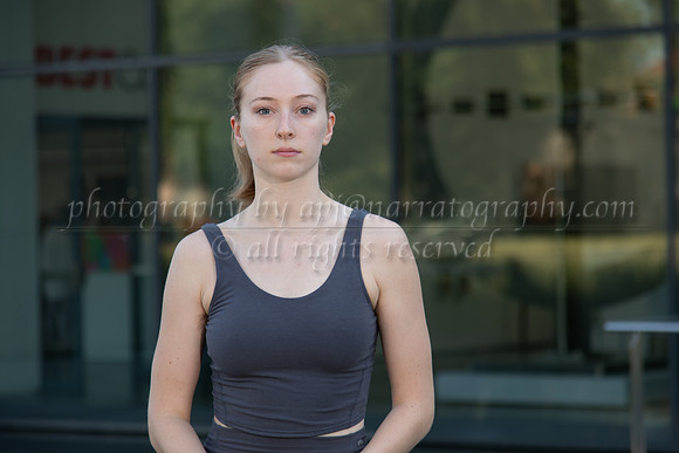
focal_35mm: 145
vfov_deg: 9.5
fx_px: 2737
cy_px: 222
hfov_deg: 14.1
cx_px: 340
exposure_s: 1/400
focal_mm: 120
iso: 200
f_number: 4
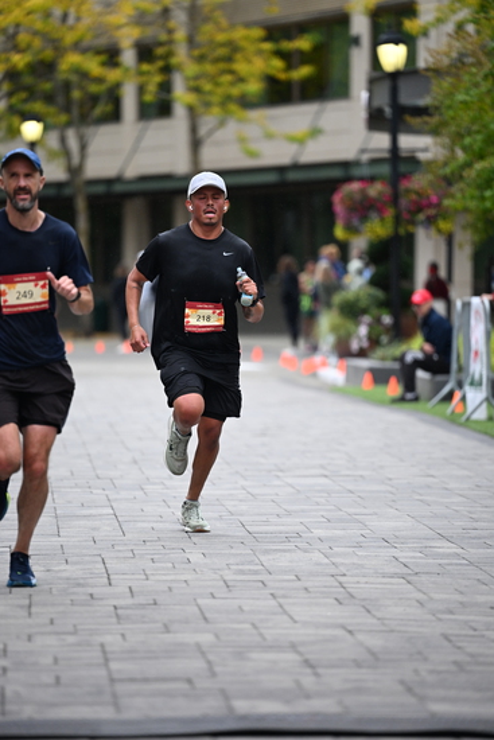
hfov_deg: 7.4
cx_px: 247
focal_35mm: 185
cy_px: 370
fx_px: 3805
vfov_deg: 11.1
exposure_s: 1/2500
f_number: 2.8
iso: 1250
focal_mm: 185
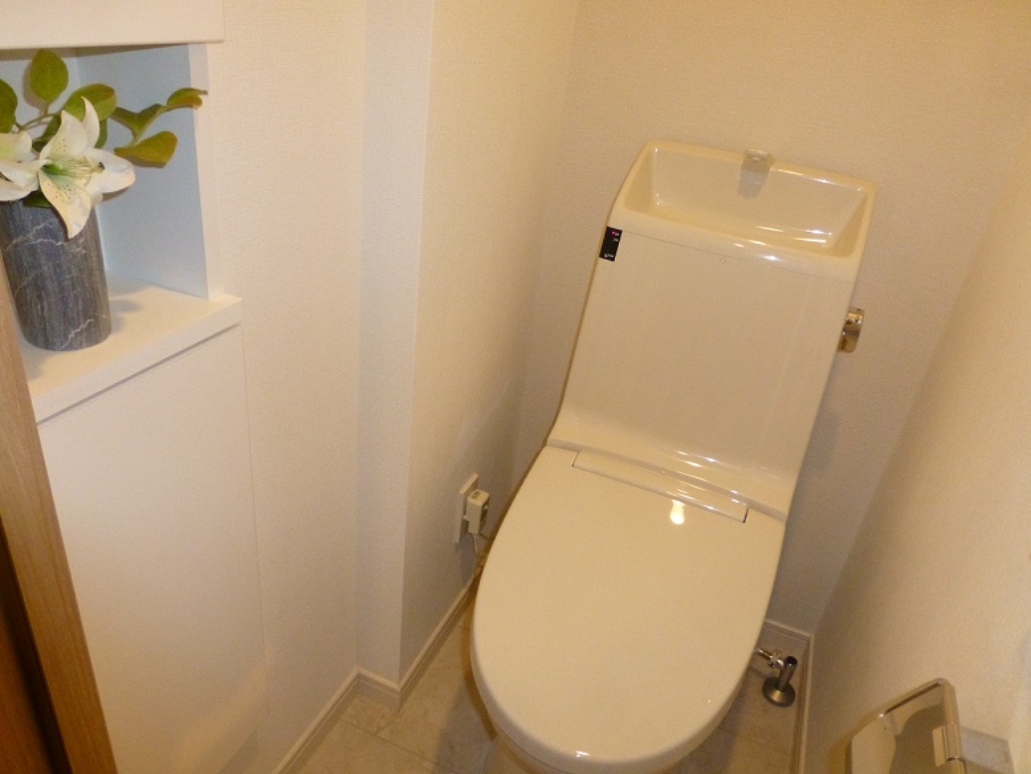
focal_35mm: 24
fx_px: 715
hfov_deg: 71.6
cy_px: 387
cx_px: 516
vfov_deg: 56.8
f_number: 3.3
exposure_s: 1/60
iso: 640
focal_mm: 4.3
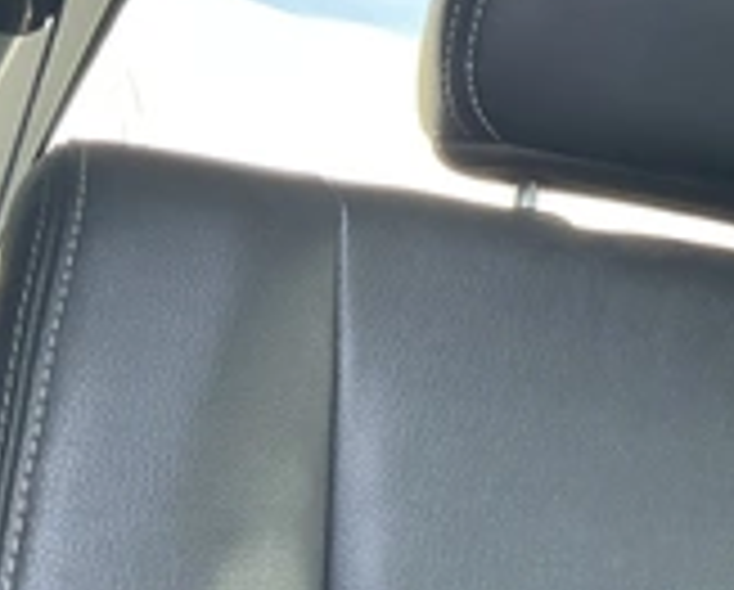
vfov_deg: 22.5
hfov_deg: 26.7
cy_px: 104
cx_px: 734
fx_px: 1458
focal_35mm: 67
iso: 64
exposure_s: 1/76
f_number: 1.8
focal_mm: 3
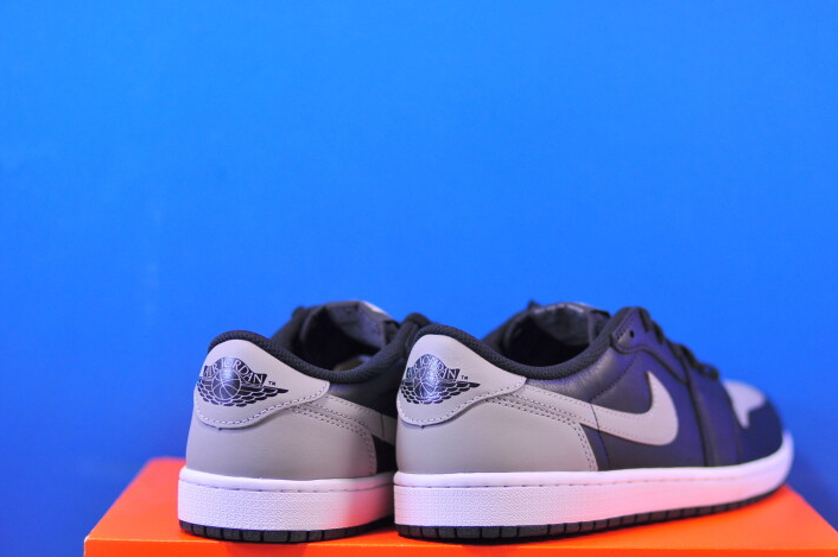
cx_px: 463
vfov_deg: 16.0
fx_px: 1976
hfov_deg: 23.9
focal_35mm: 85
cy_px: 287
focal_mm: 50
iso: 250
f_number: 2
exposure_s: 1/320
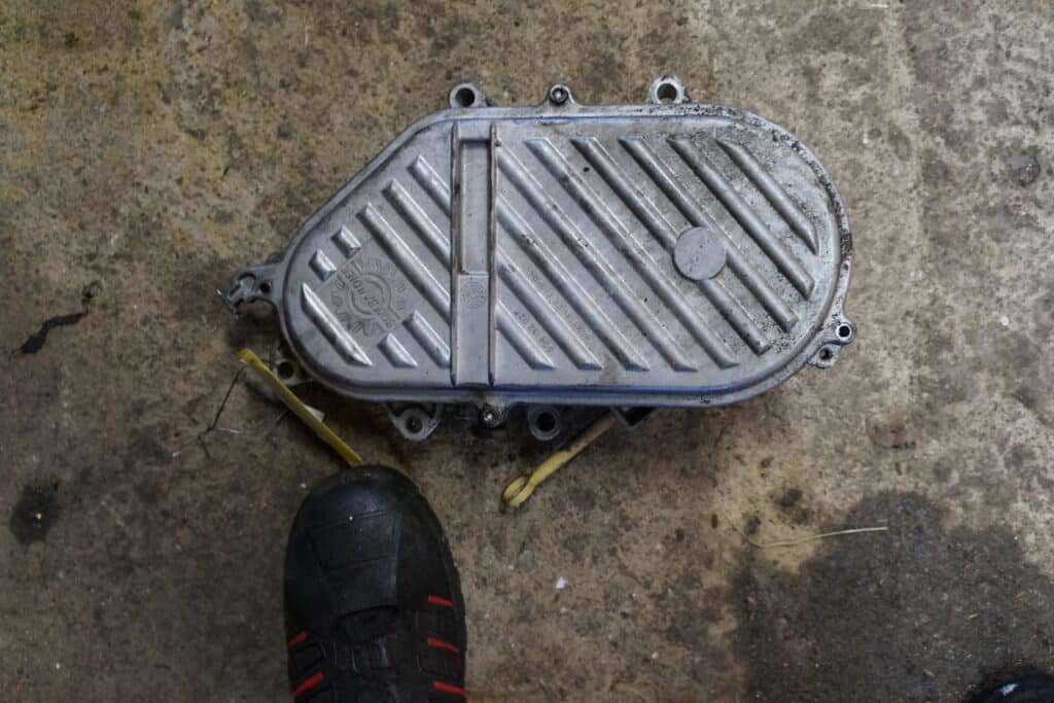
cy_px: 352
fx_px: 922
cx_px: 527
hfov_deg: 59.5
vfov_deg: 41.7
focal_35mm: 32
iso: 3200
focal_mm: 21
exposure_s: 1/60
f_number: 4
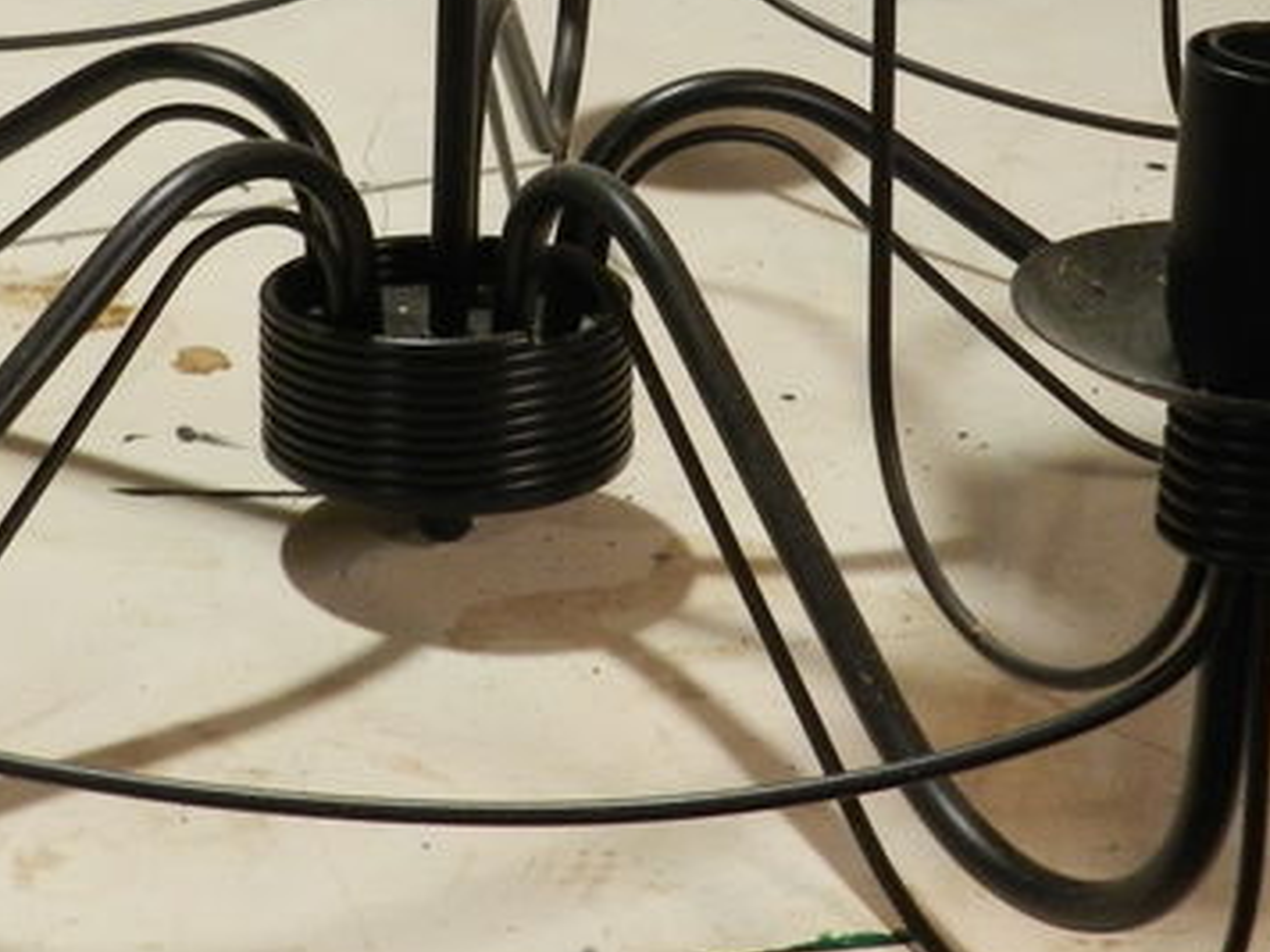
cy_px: 111
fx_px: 3302
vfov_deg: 16.2
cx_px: 549
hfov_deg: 21.8
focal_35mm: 90
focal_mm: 5.6
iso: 400
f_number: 3.7
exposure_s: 1/25
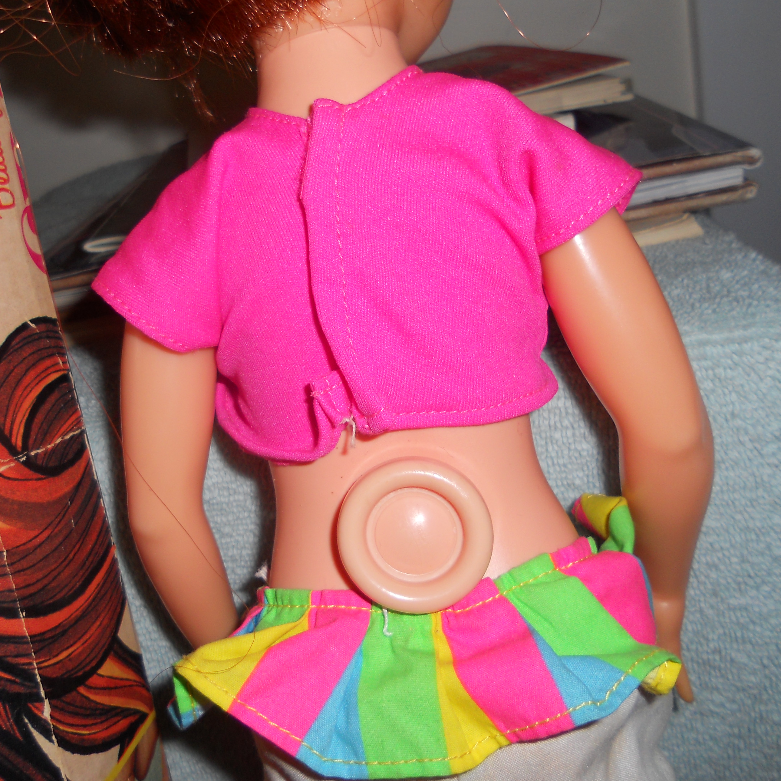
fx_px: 944
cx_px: 278
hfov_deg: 44.4
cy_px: 347
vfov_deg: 44.9
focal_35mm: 37
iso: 80
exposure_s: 1/25
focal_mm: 4.9
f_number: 8
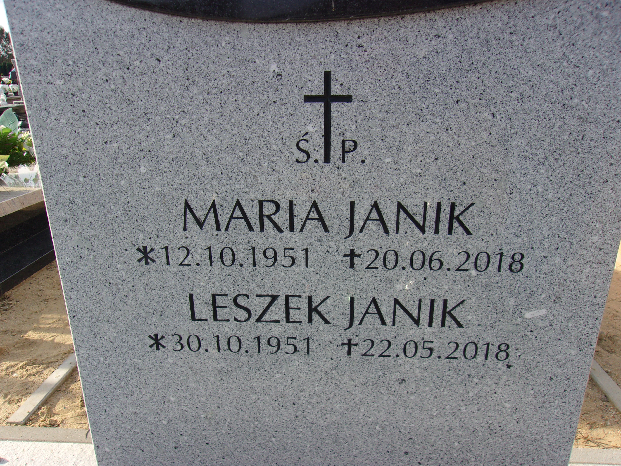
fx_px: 484
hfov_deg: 65.3
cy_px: 233
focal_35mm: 27
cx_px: 310
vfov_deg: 51.4
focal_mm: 4.9
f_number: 10.4
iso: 80
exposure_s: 1/50
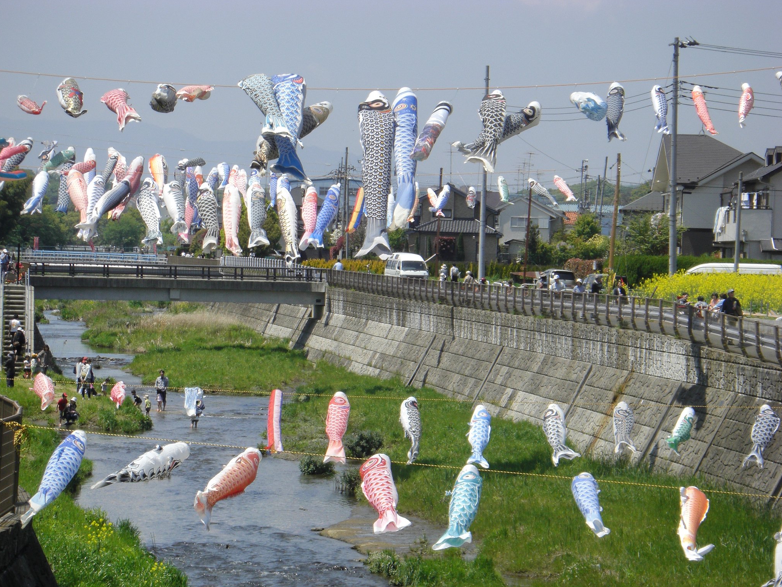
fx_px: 3027
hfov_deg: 14.7
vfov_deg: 11.1
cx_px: 390
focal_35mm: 134
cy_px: 294
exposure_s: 1/250
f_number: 5.9
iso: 50
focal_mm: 22.1
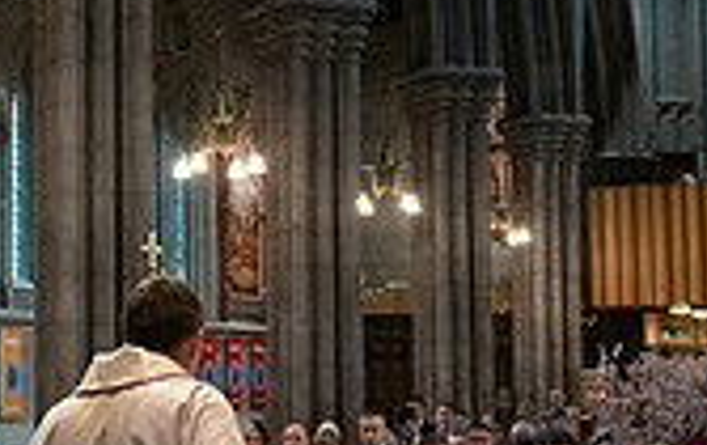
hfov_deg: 20.8
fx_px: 1911
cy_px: 210
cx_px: 161
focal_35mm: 99
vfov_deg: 13.3
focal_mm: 28
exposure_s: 1/160
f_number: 3.5
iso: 1250
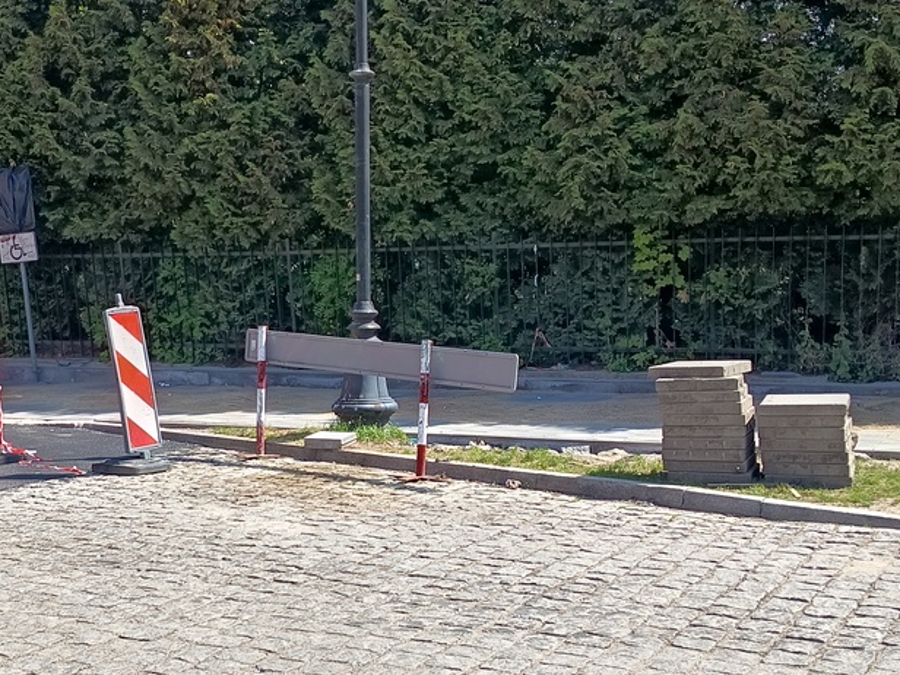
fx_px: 1404
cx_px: 357
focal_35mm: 54
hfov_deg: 35.4
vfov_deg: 26.9
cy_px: 437
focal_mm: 5.27
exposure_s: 1/318
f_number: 1.7
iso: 50
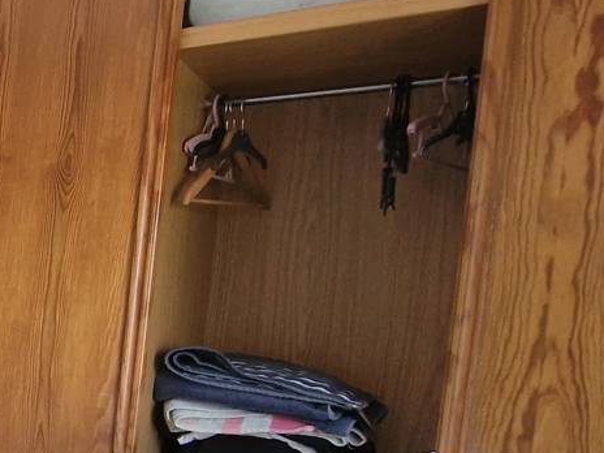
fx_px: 733
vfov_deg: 33.7
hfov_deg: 27.9
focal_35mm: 42
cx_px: -323
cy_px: 339
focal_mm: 2.2
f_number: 2.2
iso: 320
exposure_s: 1/50
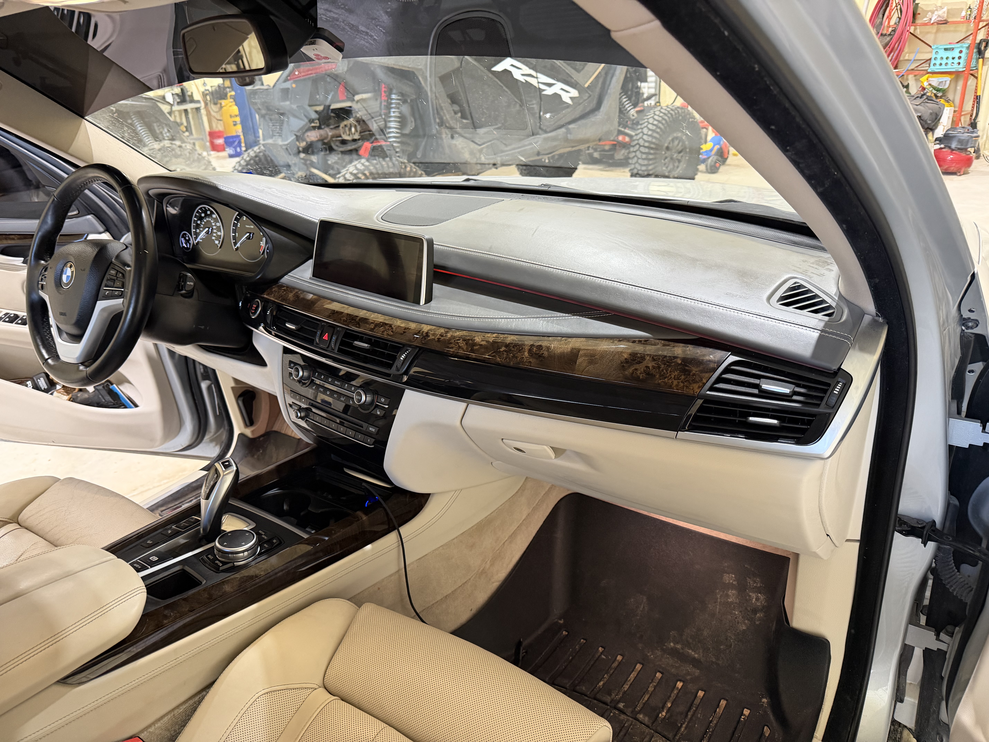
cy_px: 371
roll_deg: +5.2
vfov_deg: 56.8
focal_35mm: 24
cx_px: 494
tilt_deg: -23.6
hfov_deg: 71.6
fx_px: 686
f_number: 1.78
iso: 400
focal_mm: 6.76
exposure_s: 1/60
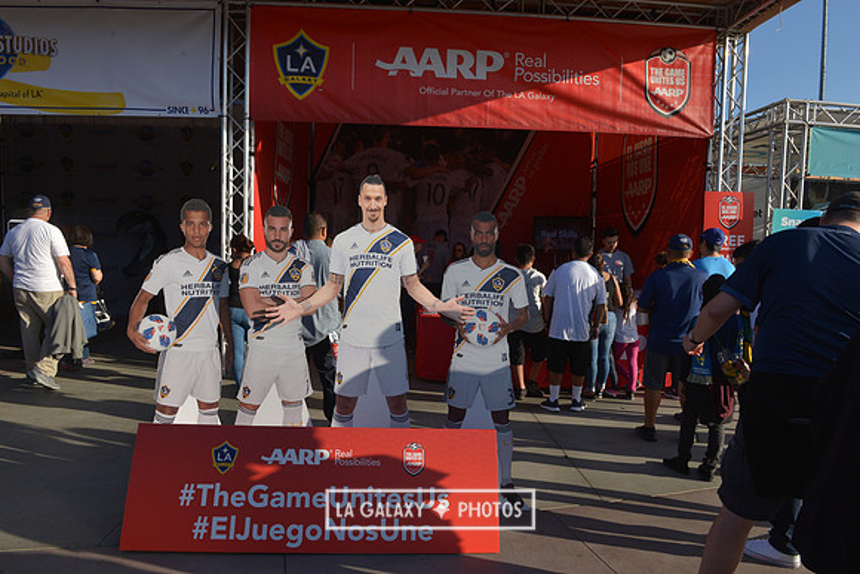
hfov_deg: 73.7
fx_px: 573
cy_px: 287
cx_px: 430
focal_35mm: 24
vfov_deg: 53.2
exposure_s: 1/500
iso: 400
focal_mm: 24
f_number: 11
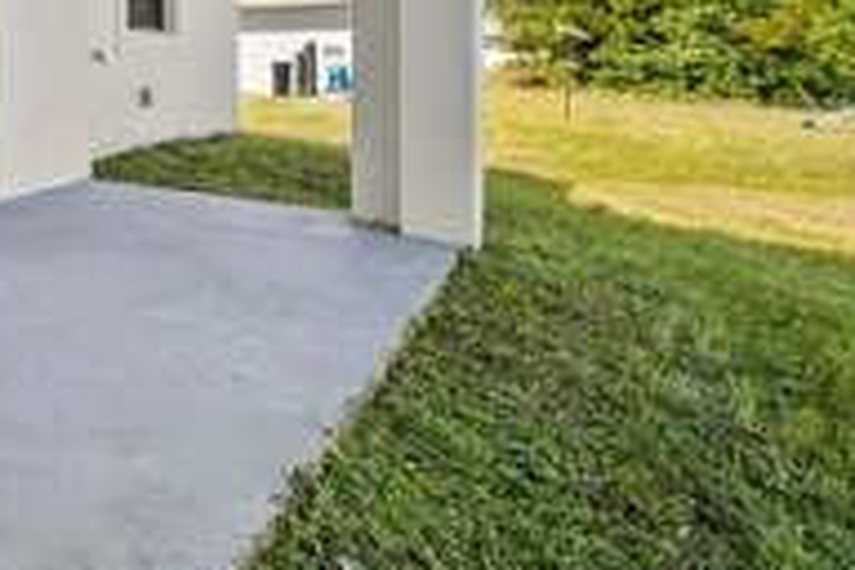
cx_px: -196
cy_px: 67
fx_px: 712
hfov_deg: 40.5
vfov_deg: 40.6
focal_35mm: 30
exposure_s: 1/20
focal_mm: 12
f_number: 9
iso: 200
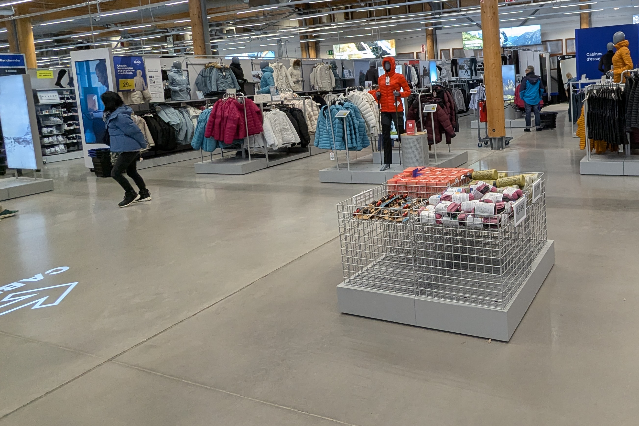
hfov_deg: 65.7
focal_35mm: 26
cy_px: 119
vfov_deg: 48.1
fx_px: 461
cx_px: 468
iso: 205
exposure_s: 1/168
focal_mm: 2.35
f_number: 2.2
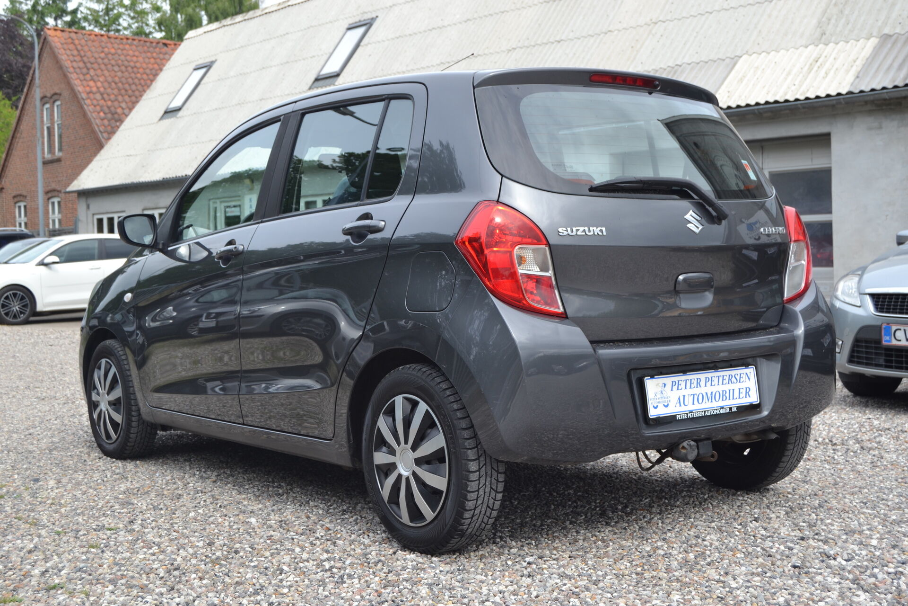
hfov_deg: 43.6
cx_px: 454
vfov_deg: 29.9
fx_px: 1135
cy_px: 303
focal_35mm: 45
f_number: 6.3
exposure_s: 1/160
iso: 100
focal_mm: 30
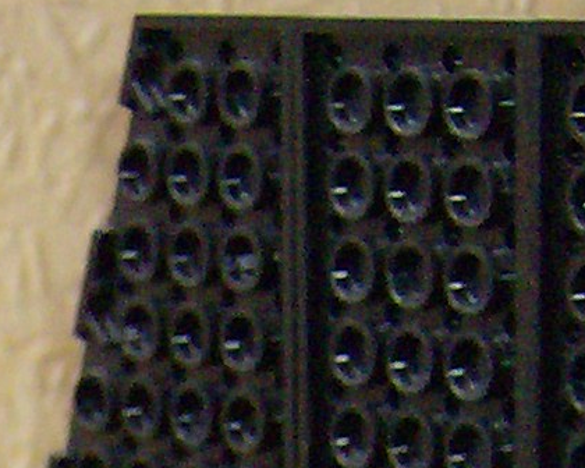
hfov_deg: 8.8
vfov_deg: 6.7
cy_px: 1203
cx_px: -203
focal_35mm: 215
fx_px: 3722
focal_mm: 6
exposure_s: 1/60
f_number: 2.8
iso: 200
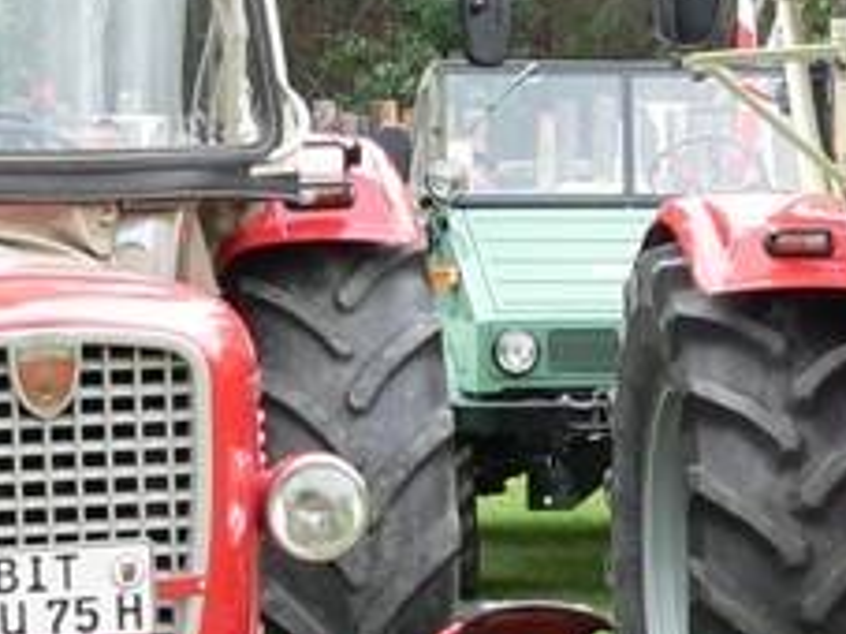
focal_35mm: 127
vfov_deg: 11.6
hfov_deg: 15.4
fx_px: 3102
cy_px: 615
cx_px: 712
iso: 80
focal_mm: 6
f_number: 3.3
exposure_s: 1/100
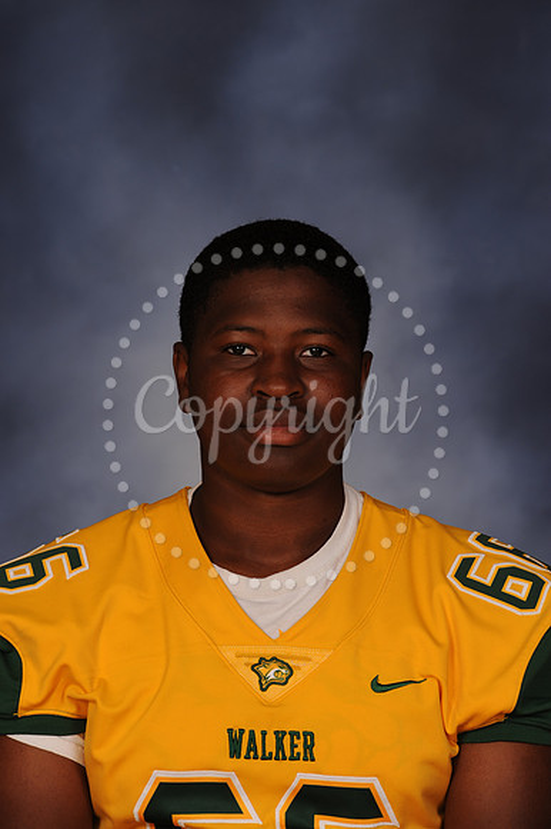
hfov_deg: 8.1
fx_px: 3907
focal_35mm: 170
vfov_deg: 12.1
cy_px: 414
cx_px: 276
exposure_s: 1/100
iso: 200
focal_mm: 170
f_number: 8
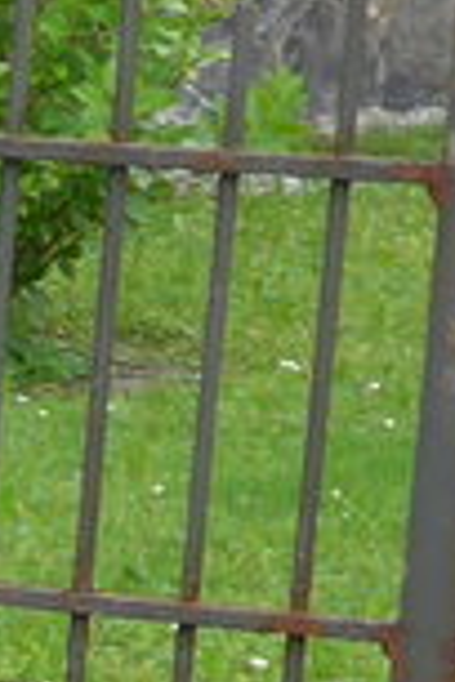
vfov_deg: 7.2
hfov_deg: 4.7
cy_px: 1239
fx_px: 5270
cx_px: -1048
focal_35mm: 278
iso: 80
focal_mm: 7
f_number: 2.8
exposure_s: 1/320
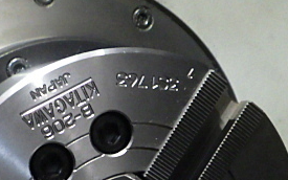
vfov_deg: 17.8
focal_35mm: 69
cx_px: 119
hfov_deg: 29.7
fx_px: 542
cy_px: 229
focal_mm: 5
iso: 1600
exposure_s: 1/15
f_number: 3.5
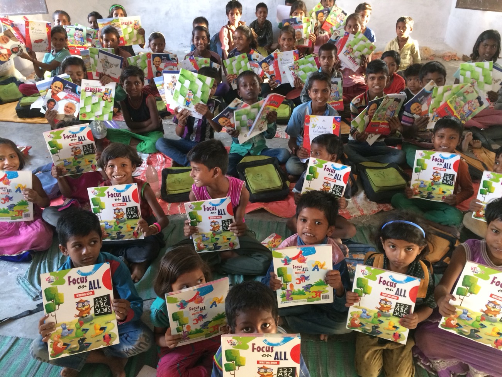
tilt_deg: -33.0
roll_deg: -0.7
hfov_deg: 61.7
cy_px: 188
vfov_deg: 48.2
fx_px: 421
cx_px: 251
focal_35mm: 29
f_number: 2.2
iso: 250
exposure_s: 1/33
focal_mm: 4.15
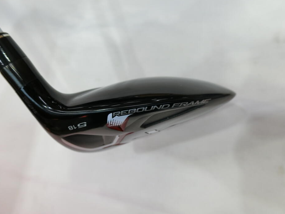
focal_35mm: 26
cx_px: 140
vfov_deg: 53.0
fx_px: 214
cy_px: 105
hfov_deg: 67.3
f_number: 2.8
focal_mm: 5.4
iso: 125
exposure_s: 1/125
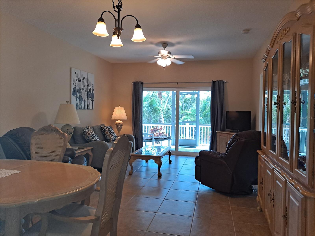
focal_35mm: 25
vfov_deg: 54.9
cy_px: 118
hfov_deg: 69.4
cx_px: 158
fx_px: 227
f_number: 2
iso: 125
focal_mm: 4.6
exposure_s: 1/60
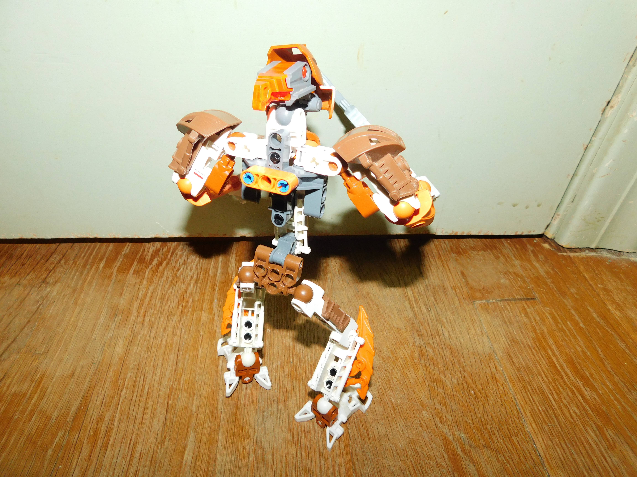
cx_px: 318
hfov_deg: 73.9
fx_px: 423
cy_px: 238
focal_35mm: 23
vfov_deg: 58.9
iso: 200
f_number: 3
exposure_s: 1/30
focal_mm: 4
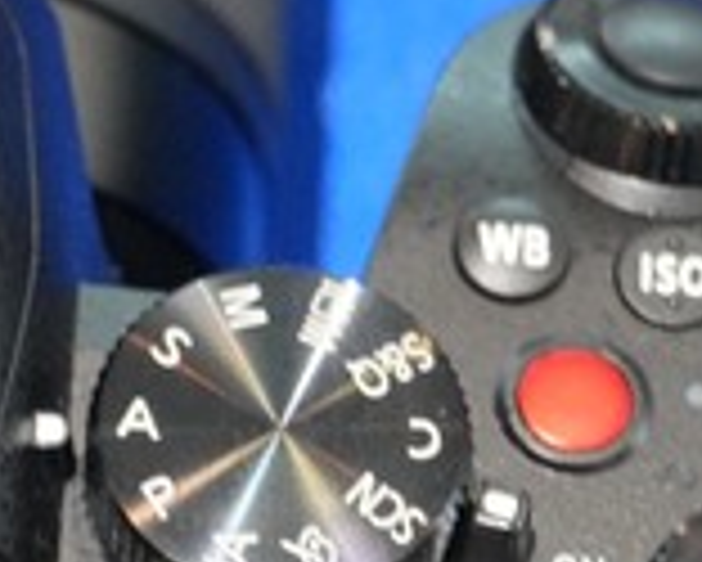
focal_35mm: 246
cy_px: 414
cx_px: -14
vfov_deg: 6.3
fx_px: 5121
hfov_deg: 7.8
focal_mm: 35
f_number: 4.5
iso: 2000
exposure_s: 1/50
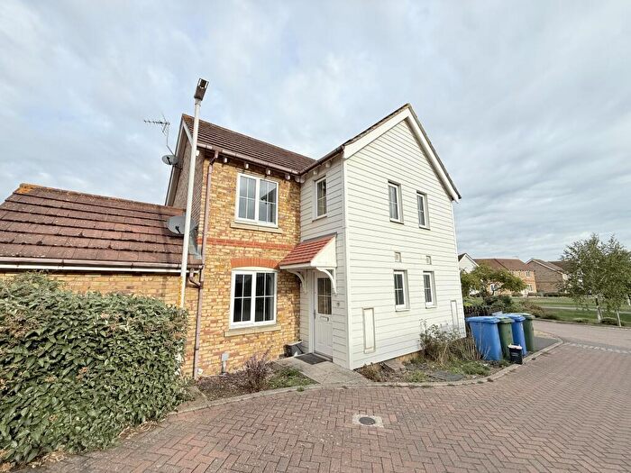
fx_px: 255
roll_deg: -0.1
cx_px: 316
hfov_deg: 102.1
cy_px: 236
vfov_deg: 85.7
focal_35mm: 14
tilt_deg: +11.2
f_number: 2.2
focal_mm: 2.22
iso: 50
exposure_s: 1/1613
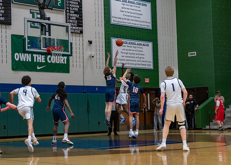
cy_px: 82
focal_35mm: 73
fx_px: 481
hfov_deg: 27.0
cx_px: 116
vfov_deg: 19.4
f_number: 2.8
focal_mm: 70
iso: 3200
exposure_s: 1/1000
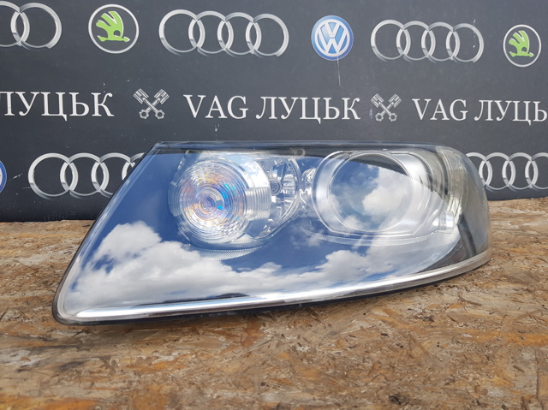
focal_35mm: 26
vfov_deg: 53.0
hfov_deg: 67.3
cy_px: 205
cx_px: 274
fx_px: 411
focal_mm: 4.2
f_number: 1.7
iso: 40
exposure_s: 1/389
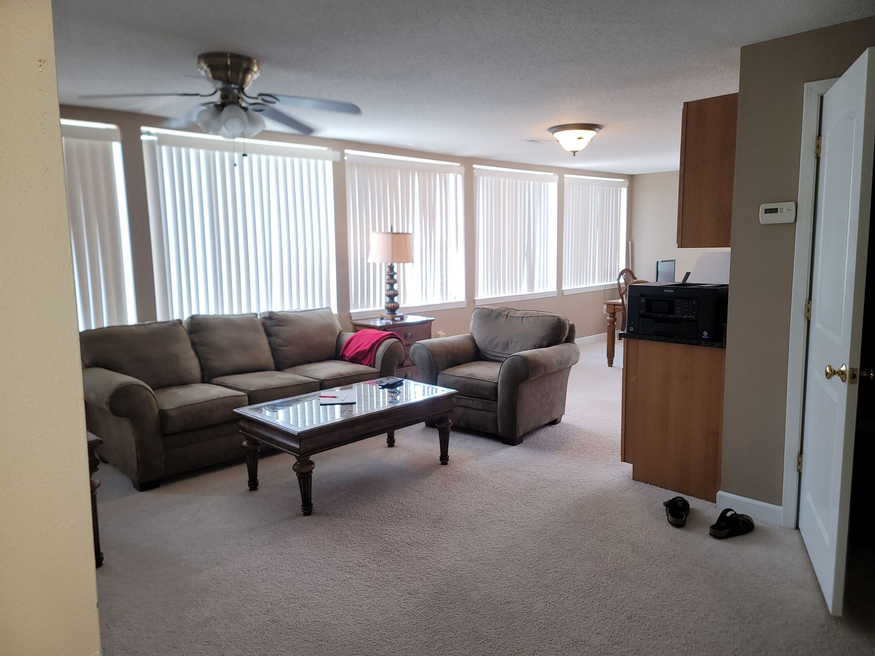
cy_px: 328
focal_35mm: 25
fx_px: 632
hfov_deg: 69.4
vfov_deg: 54.9
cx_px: 438
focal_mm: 7
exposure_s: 1/60
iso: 80
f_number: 1.8
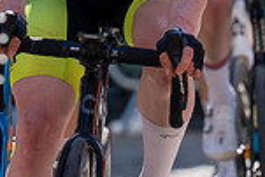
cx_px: 162
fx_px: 8127
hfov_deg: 1.9
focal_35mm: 1103
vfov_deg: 1.2
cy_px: -23
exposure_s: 1/1000
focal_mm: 164
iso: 125
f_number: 3.5
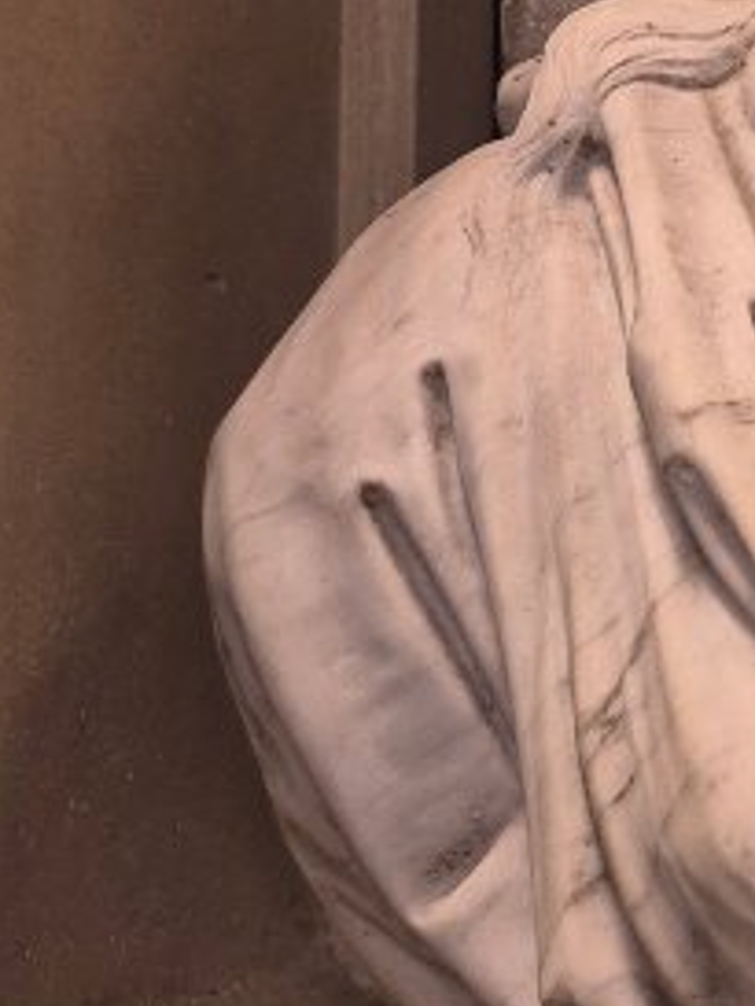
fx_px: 2935
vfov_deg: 19.2
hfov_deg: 13.7
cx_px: 1171
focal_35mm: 101
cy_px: 199
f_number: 1.8
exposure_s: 1/100
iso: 200
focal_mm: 5.4
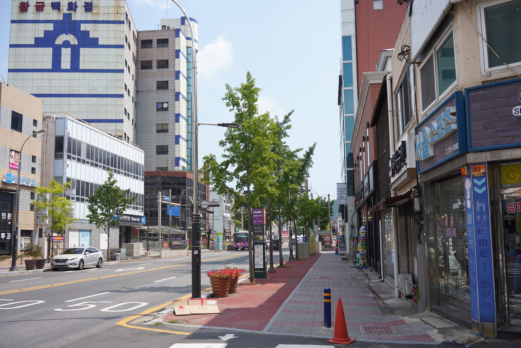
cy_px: 174
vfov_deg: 37.9
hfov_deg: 54.4
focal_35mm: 35
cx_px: 260
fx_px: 507
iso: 100
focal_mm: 35
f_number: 11
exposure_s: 1/100
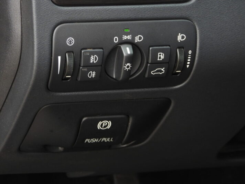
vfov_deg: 7.4
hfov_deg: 9.9
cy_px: 92
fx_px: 1416
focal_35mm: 200
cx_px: 122
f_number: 4.5
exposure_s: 1/60
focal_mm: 35.9
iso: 250
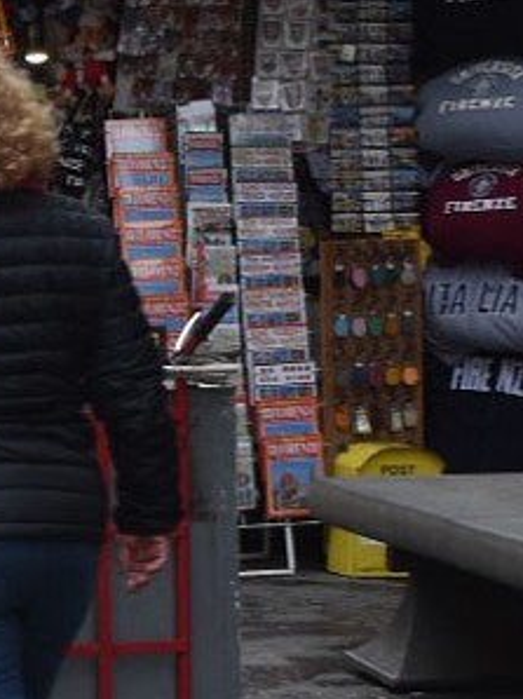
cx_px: -470
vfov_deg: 10.6
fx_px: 3752
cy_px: 373
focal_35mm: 186
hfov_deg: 7.7
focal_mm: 24
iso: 200
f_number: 9
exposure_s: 1/100
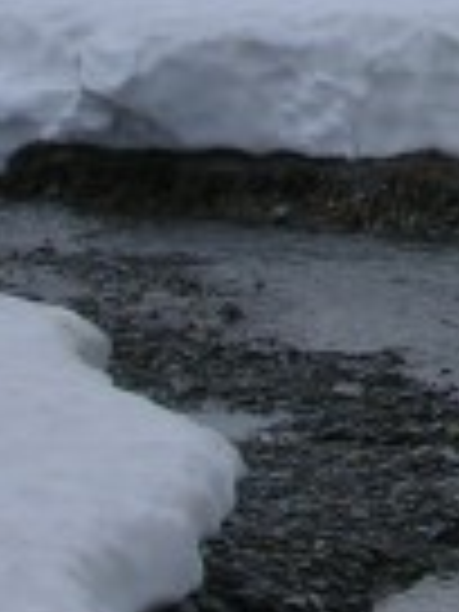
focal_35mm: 198
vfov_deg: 9.9
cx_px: 1071
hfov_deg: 7.1
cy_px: -36
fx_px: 3501
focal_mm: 8.9
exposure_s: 1/234
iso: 50
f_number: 8
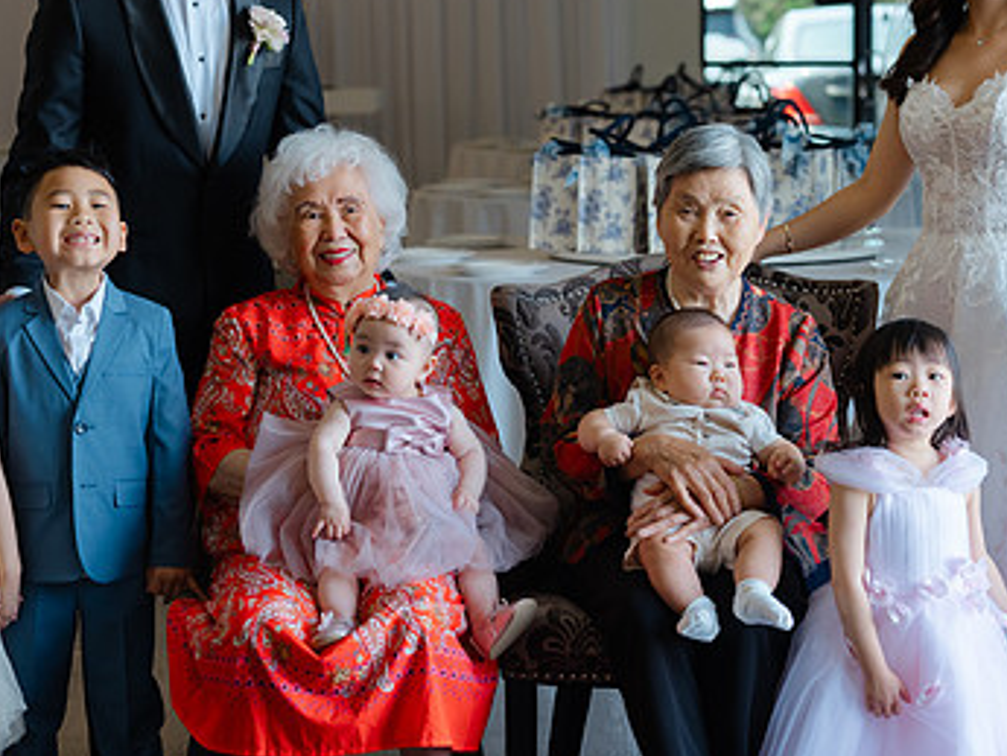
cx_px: 517
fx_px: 3085
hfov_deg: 18.5
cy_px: 381
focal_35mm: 106
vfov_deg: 14.0
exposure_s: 1/125
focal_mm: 80
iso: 1000
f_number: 4
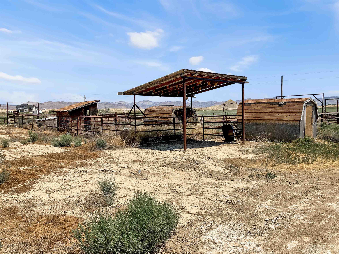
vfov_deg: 49.7
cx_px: 170
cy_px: 127
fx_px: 274
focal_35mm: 28
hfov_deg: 63.4
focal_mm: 3.99
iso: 32
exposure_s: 1/3472
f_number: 1.8
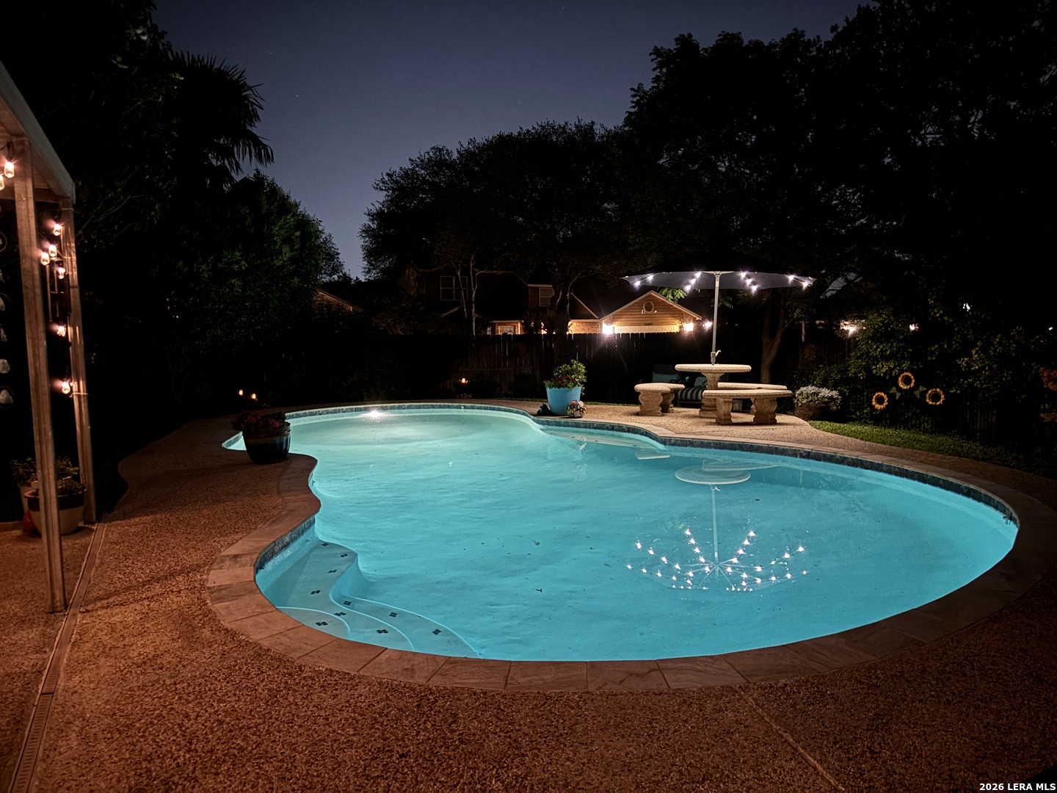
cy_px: 396
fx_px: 794
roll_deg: +0.4
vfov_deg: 53.1
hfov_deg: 67.3
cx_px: 528
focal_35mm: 26
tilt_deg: -5.9
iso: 1250
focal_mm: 5.96
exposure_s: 1/5
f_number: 1.6
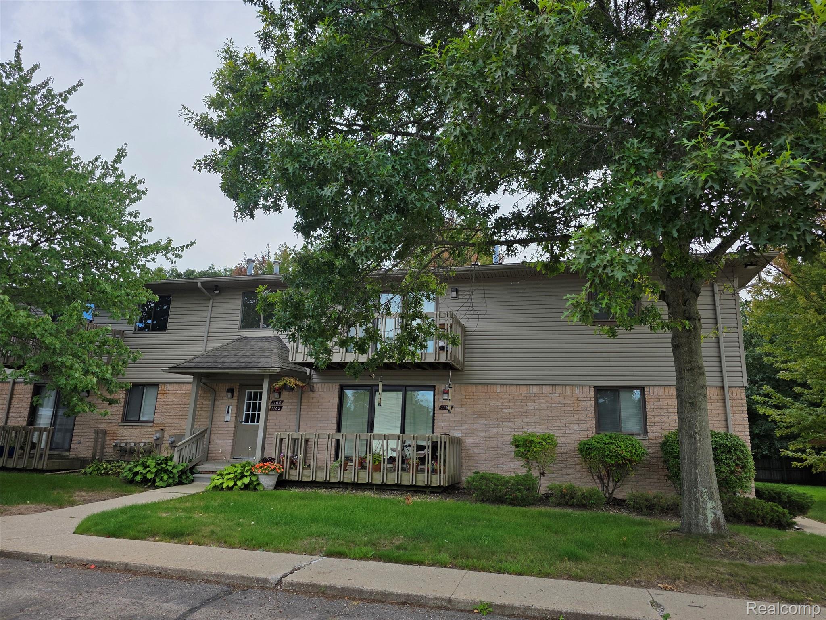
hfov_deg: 73.9
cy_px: 310
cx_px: 413
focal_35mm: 23
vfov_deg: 58.9
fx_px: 549
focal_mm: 6.3
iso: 80
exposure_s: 1/4057
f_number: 1.7
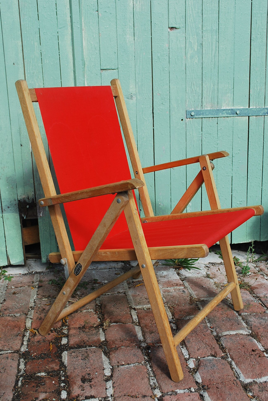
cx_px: 134
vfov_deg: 49.5
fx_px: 434
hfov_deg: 34.3
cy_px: 200
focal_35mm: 39
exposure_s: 1/200
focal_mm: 26
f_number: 7.1
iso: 100
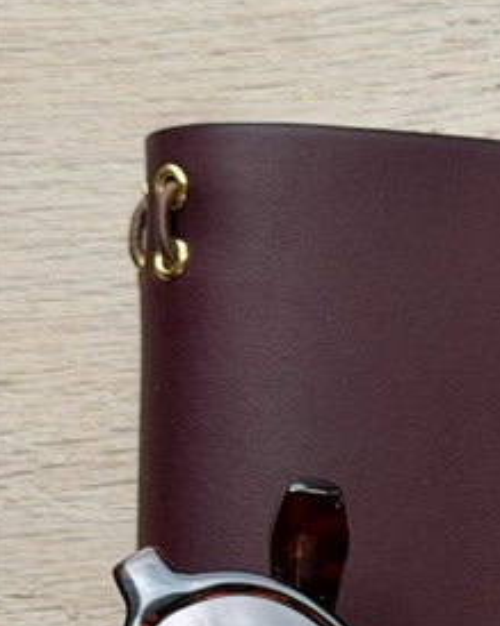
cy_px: 889
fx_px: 3794
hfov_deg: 7.2
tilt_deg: -84.1
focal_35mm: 205
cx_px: 1016
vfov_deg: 9.2
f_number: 1.78
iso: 50
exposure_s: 1/191
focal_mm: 6.76
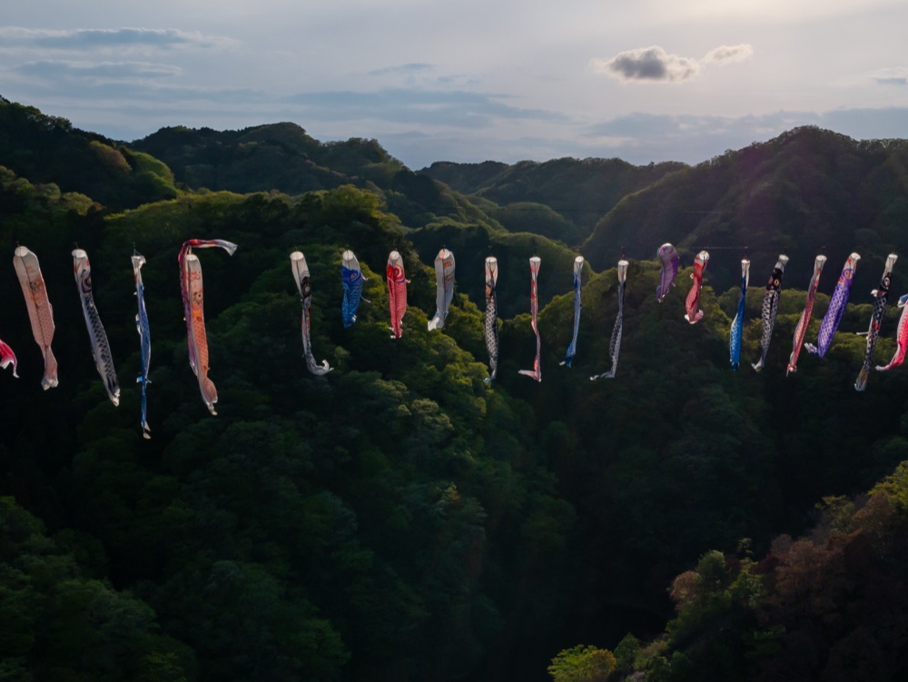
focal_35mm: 48
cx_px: 561
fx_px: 1260
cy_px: 267
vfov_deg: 30.2
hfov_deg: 39.4
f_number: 8
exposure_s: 1/1250
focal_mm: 15
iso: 200
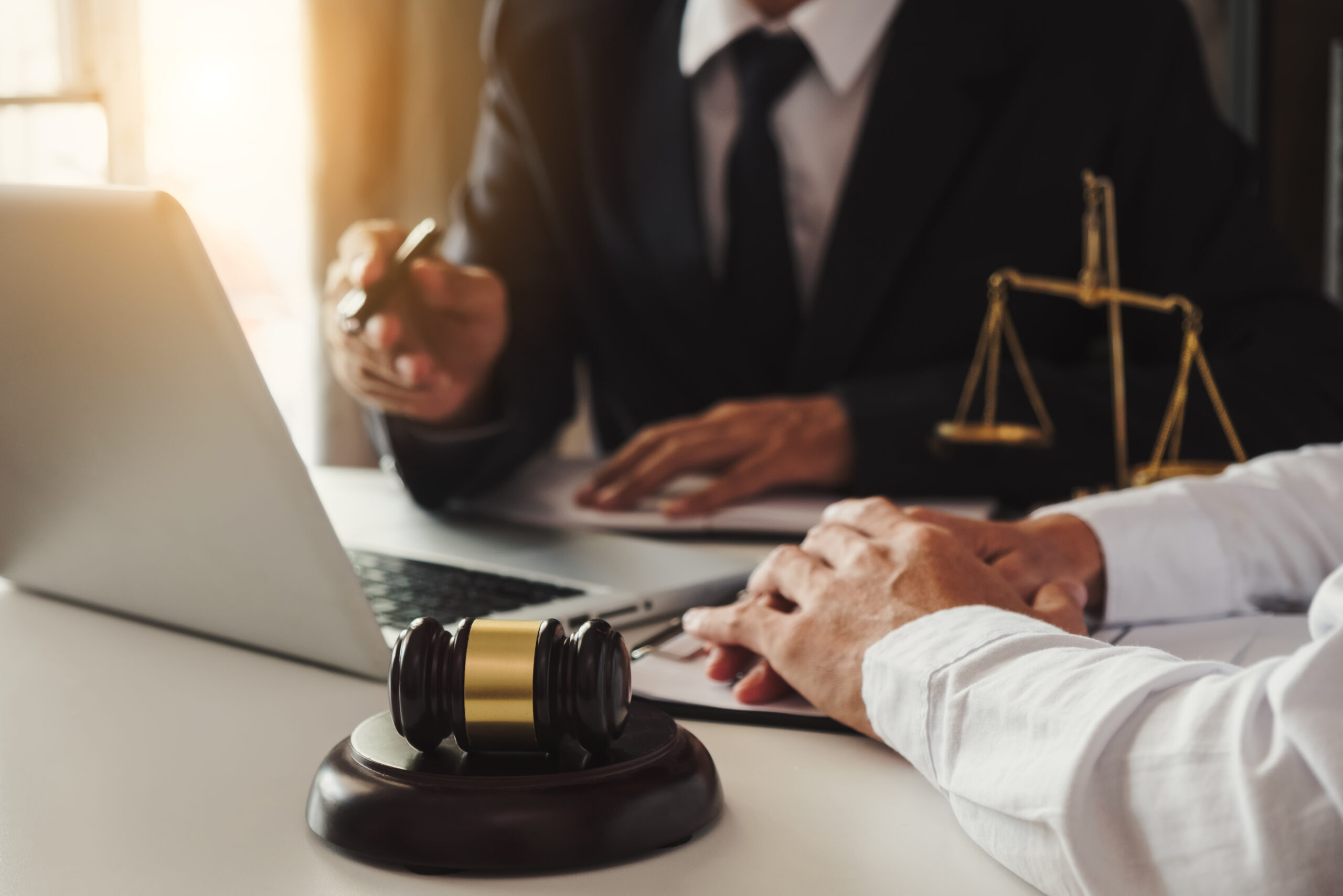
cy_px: 448
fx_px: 2388
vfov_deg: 21.2
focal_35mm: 64
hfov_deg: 31.4
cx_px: 672
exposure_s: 1/15
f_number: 4
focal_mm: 42.5
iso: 400
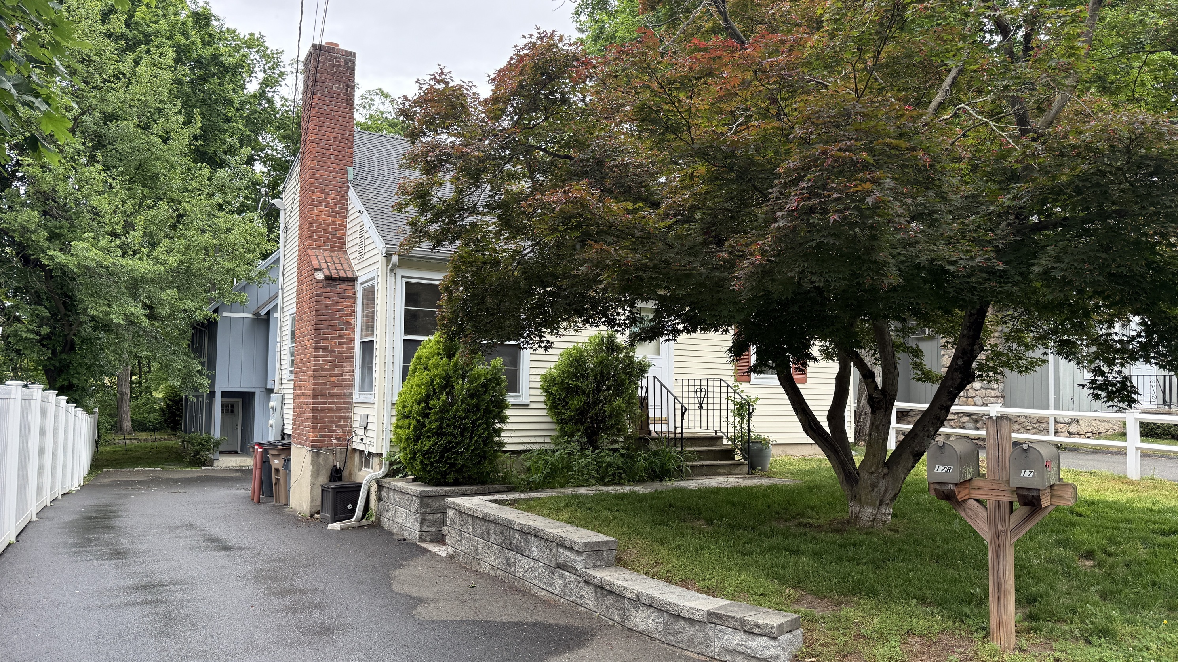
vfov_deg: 42.9
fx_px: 843
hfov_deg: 69.9
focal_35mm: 27
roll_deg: -0.6
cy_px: 353
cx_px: 595
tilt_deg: +3.6
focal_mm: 6.76
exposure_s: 1/757
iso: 100
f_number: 1.78
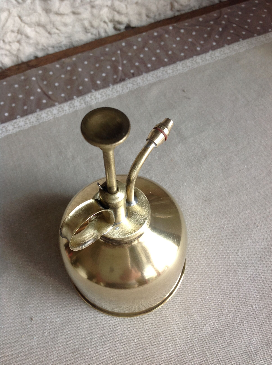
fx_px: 368
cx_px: 136
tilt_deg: -57.1
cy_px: 182
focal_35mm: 35
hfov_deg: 40.6
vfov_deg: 52.7
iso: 50
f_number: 2.4
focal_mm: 4.28
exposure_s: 1/30
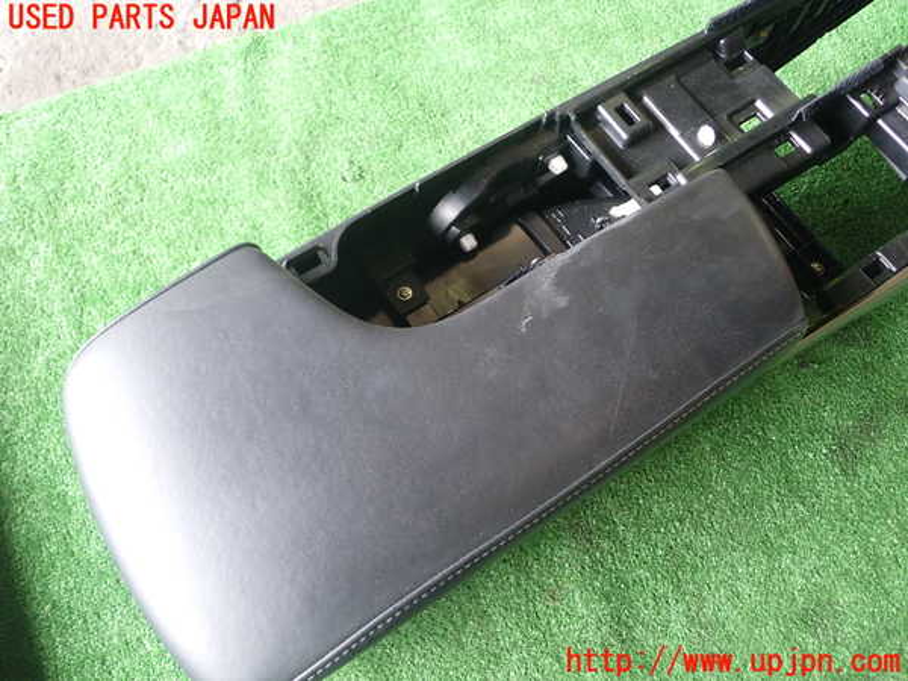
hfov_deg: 60.0
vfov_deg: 46.8
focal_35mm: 30
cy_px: 340
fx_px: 787
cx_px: 454
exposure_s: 1/40
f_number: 2.3
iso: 200
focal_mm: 5.4
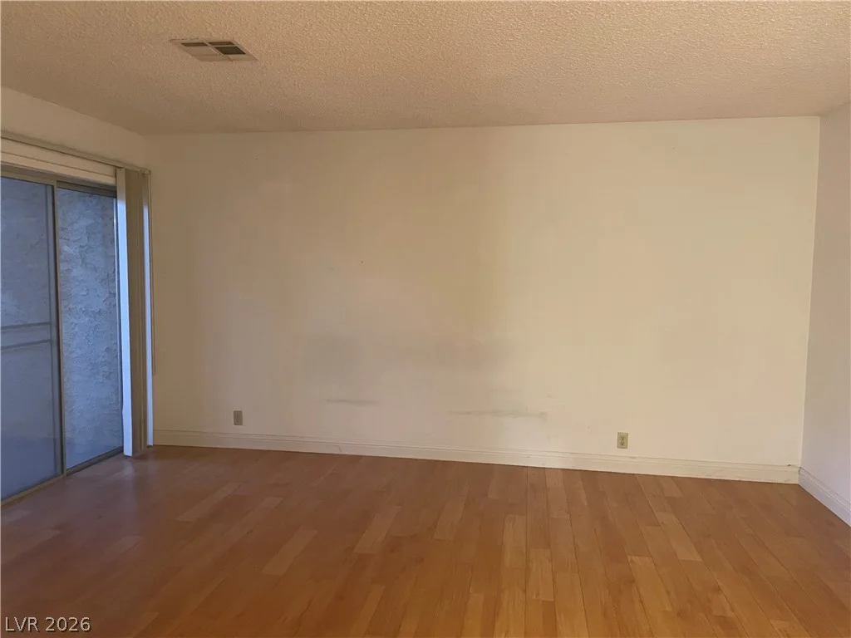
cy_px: 319
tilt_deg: -6.4
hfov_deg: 67.3
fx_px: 639
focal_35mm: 26
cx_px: 426
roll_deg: -0.5
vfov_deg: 53.1
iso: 400
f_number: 1.6
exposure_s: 1/40
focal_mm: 4.2
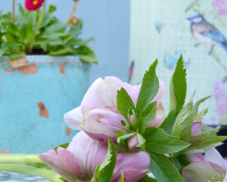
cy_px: 98
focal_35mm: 143
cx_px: 112
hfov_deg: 13.5
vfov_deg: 10.8
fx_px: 960
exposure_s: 1/100
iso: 100
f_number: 3.5
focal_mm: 19.3
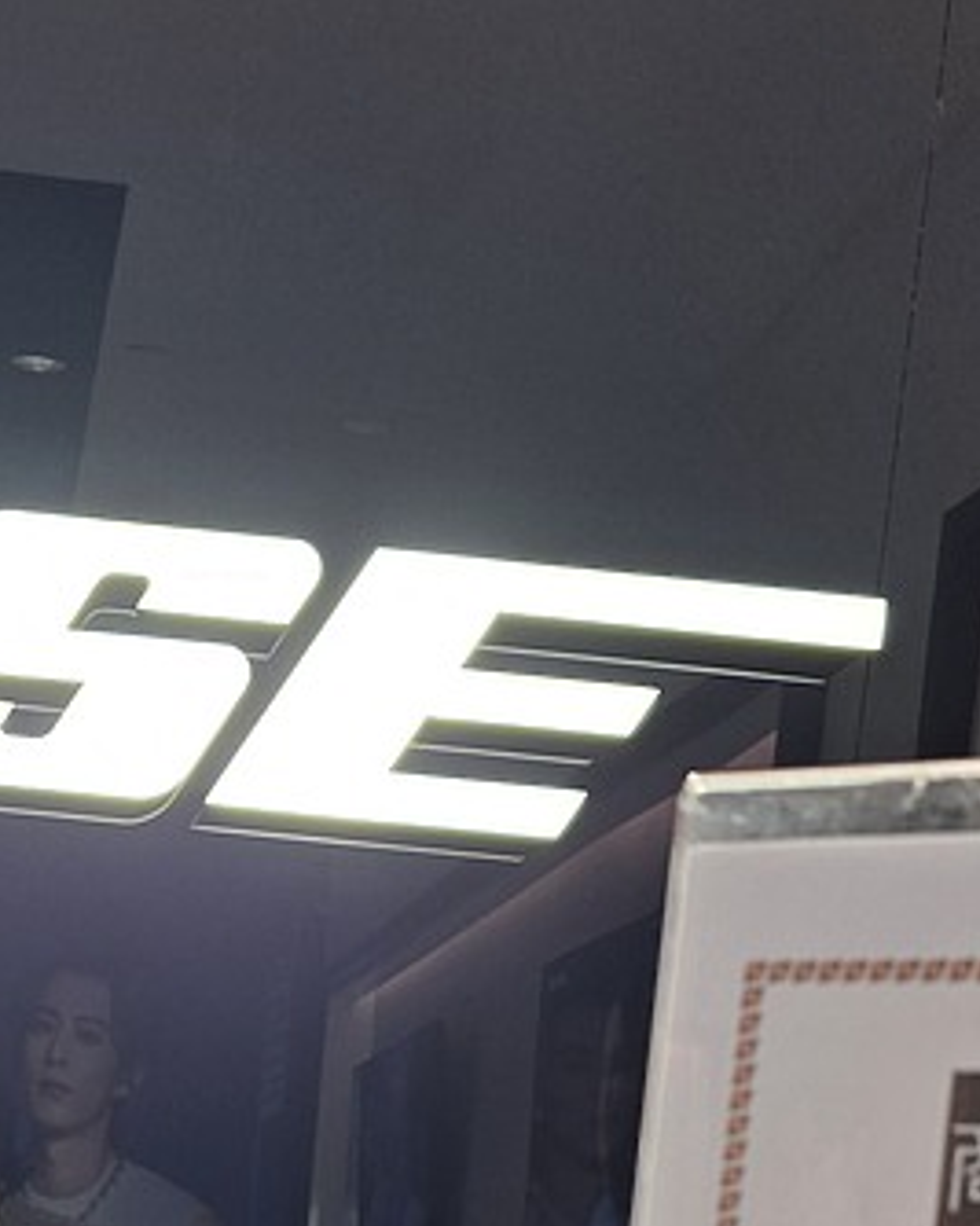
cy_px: 1608
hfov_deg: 21.3
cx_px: 77
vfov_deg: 23.8
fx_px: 2539
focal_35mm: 70
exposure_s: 1/120
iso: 64
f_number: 1.7
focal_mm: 6.3
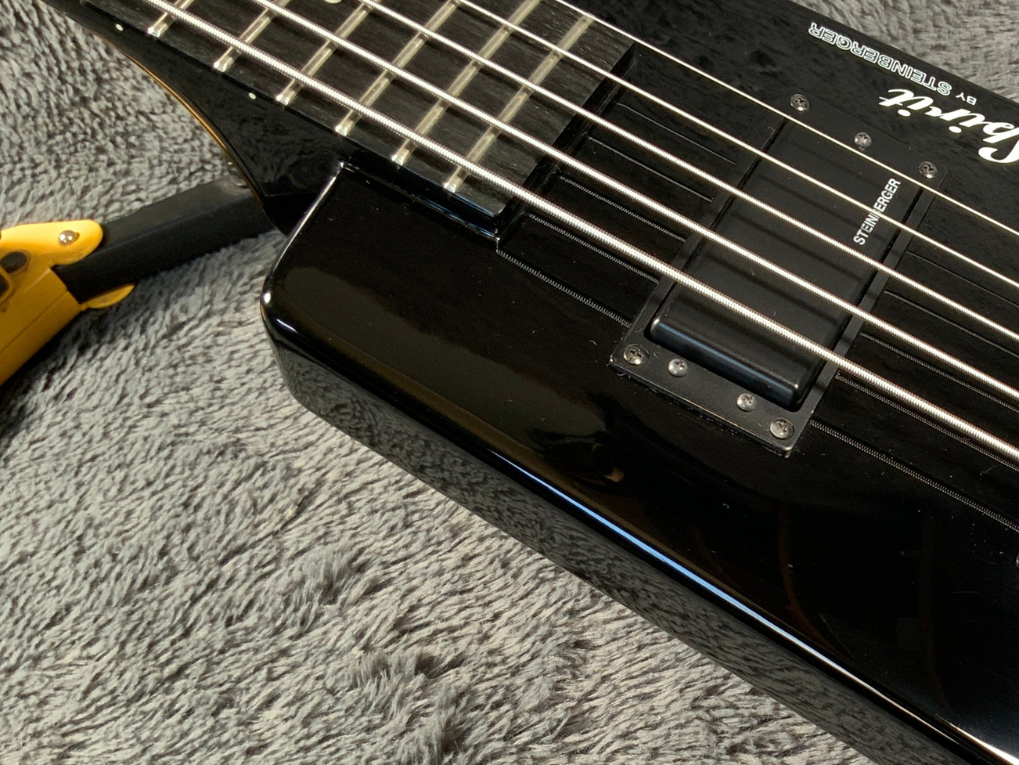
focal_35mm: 57
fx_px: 1678
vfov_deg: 25.4
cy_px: 562
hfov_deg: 31.6
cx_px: 985
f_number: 1.8
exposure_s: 1/52
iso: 80
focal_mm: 3
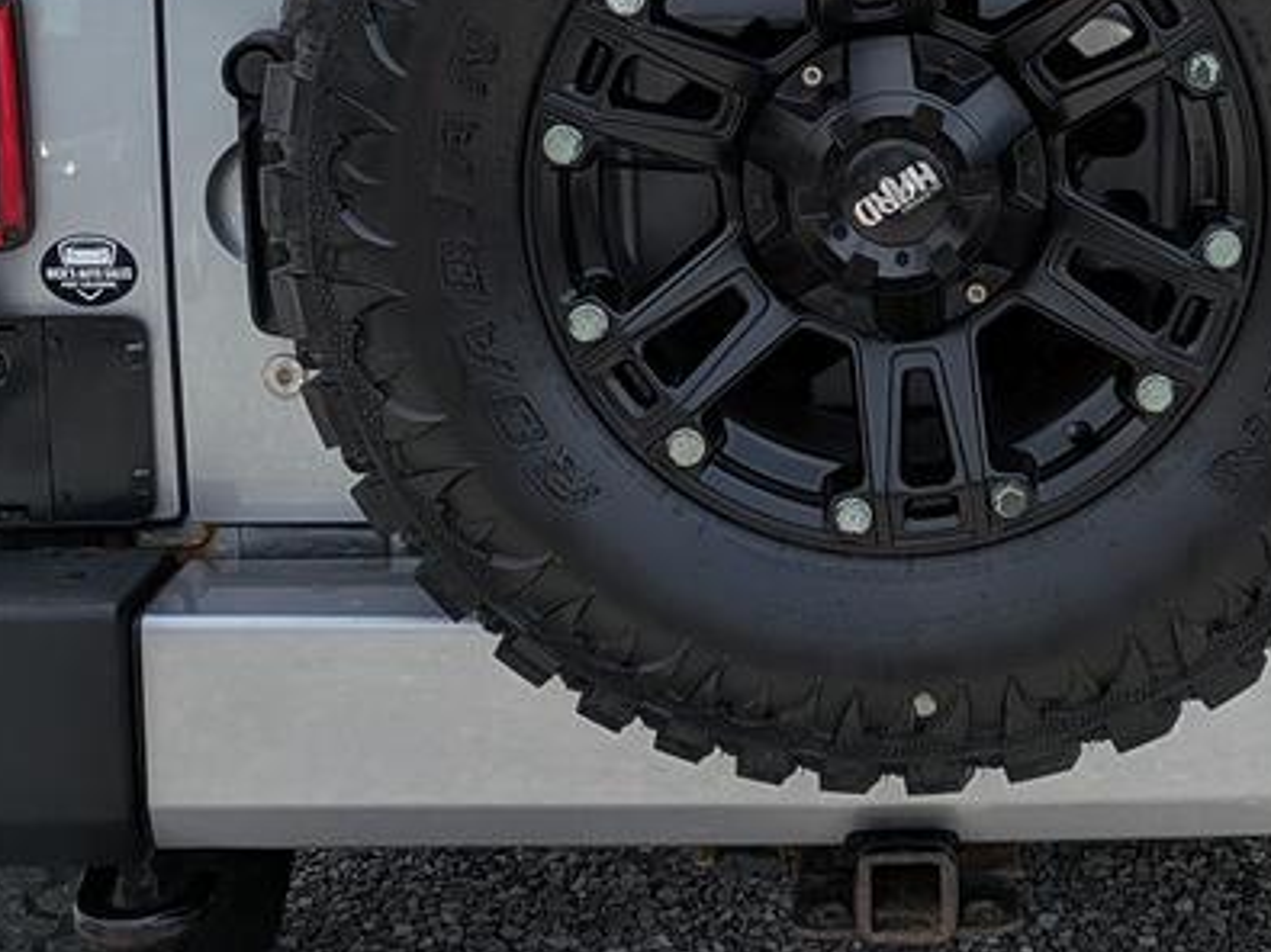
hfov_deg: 23.9
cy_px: 109
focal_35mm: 81
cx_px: 954
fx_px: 2973
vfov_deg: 17.9
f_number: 1.89
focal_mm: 5.43
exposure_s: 1/2451
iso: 45
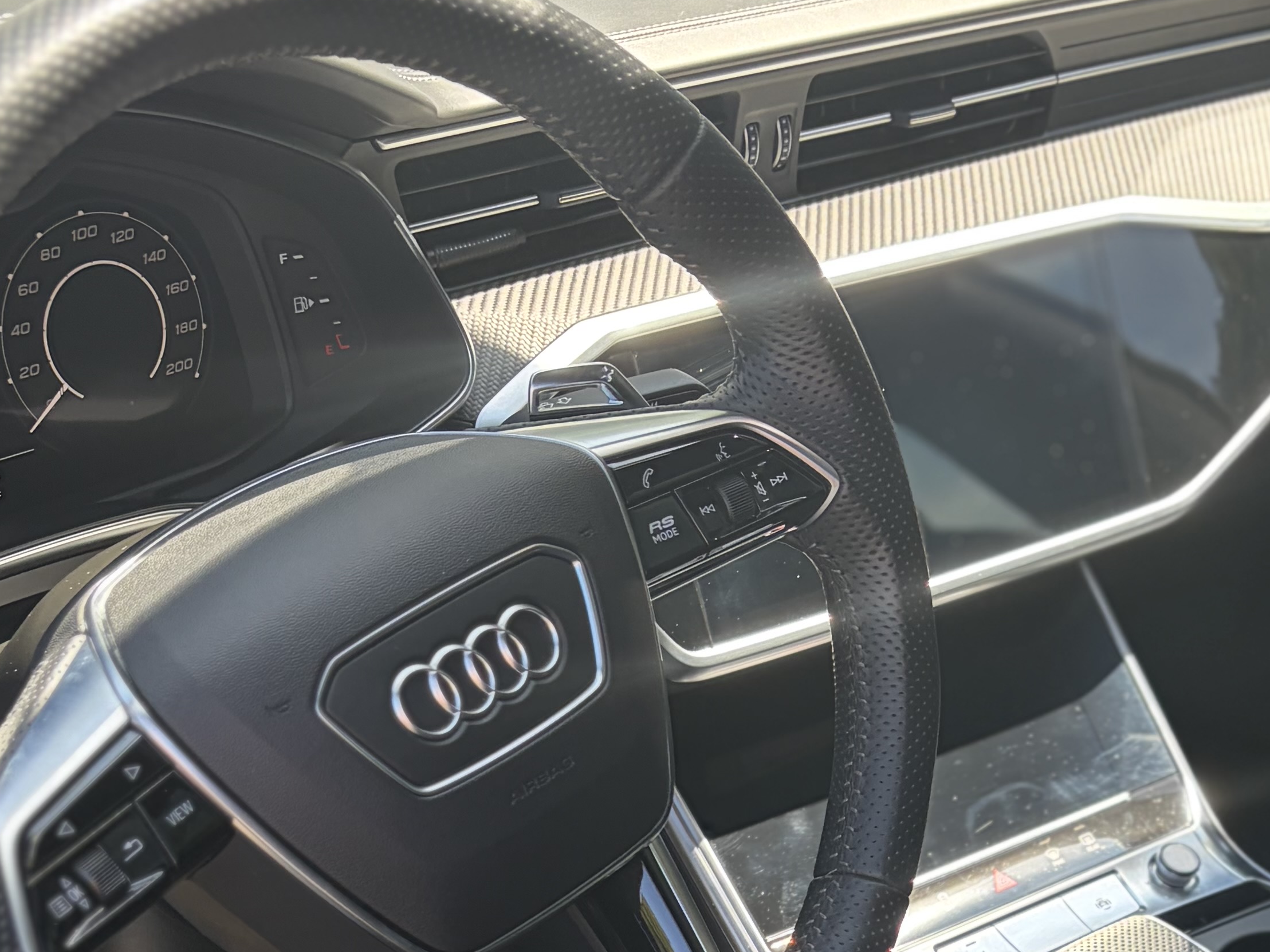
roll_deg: -2.0
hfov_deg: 28.4
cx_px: 998
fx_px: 2458
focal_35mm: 67
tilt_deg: -35.8
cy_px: 1142
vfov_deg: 20.5
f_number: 1.6
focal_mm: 5.96
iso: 64
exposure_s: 1/189
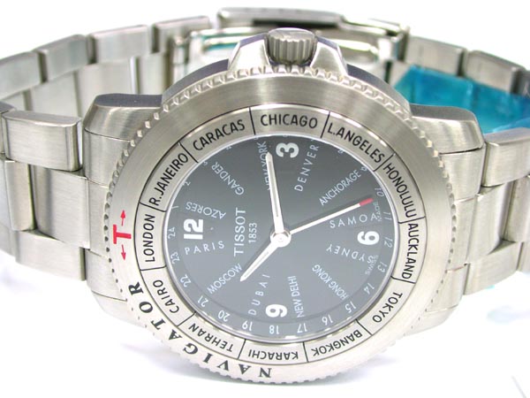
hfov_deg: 30.3
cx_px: 265
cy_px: 199
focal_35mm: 64
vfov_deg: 22.9
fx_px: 980
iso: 100
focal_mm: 9.7
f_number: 3.5
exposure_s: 1/8.2
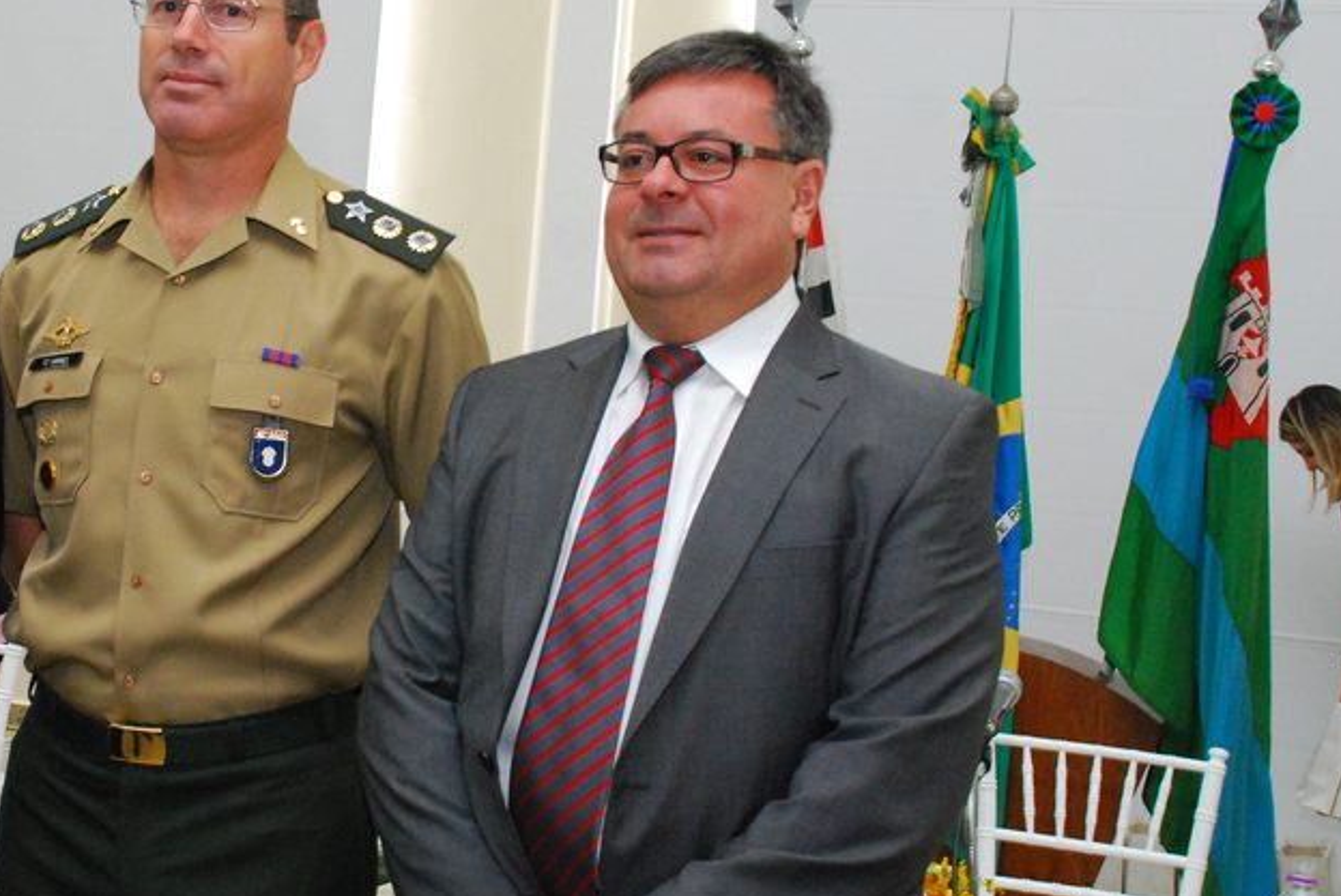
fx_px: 2386
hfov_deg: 30.8
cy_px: 407
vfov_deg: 21.3
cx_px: 331
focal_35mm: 64
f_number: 6.3
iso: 1600
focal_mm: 26
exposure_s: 1/60
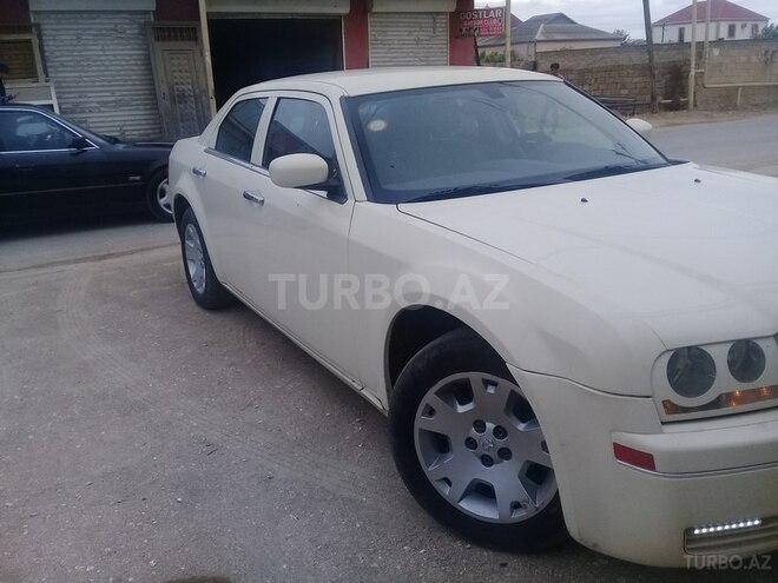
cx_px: 389
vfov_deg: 45.4
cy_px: 292
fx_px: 697
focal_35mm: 31
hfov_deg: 58.4
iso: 50
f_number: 2.2
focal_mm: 3.3
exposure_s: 1/370
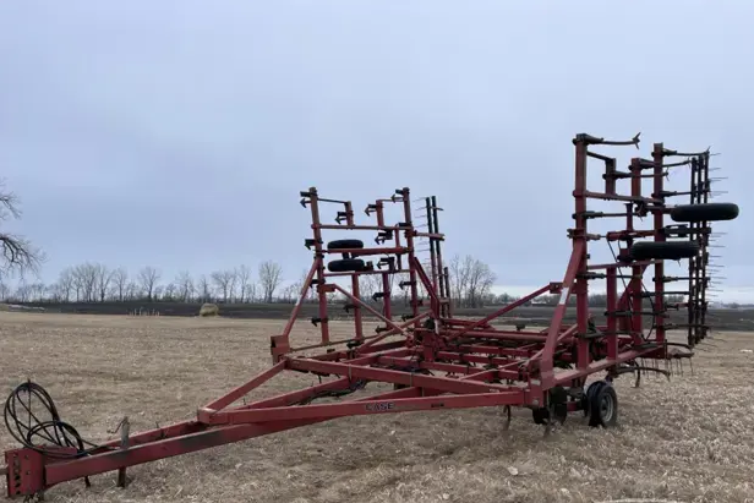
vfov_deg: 47.8
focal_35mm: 27
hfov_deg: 67.4
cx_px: 371
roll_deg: +0.7
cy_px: 289
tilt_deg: +4.7
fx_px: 566
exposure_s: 1/656
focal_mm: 5.1
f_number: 1.6
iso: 32
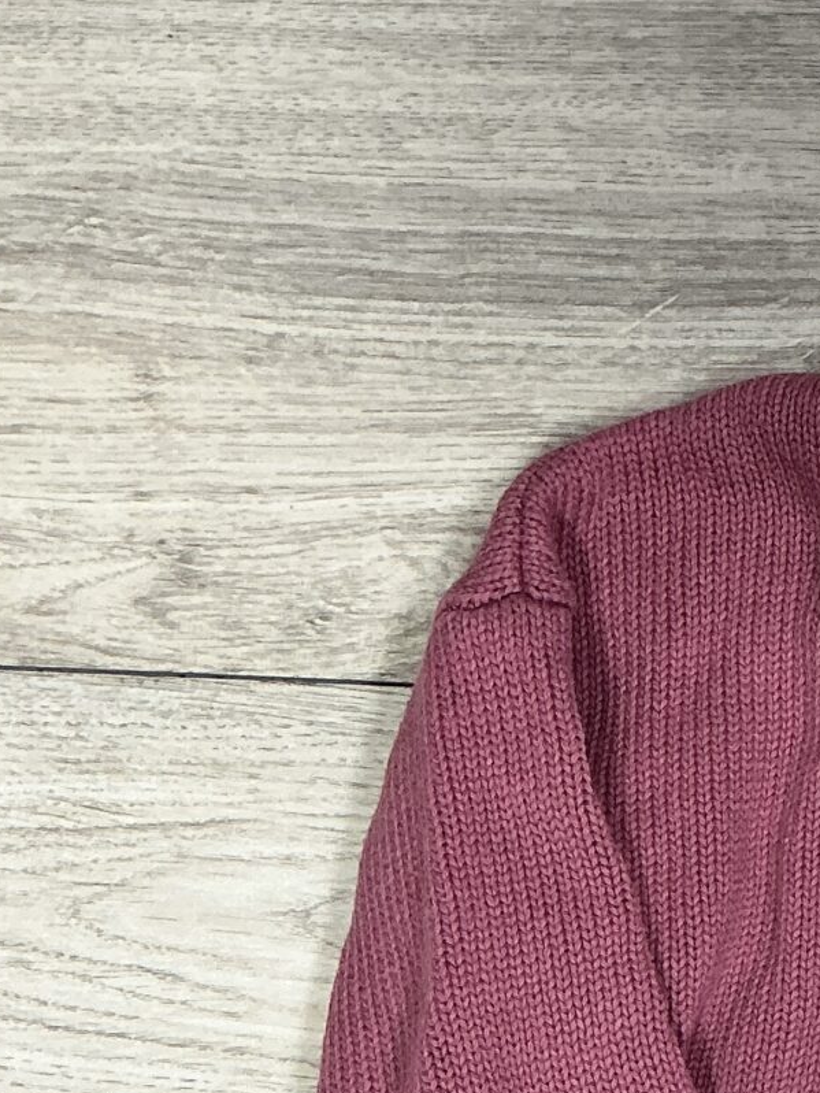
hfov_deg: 14.6
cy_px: 1026
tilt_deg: -84.3
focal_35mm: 93
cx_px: 1298
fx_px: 2936
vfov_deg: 20.6
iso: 64
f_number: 1.8
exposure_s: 1/50
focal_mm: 3
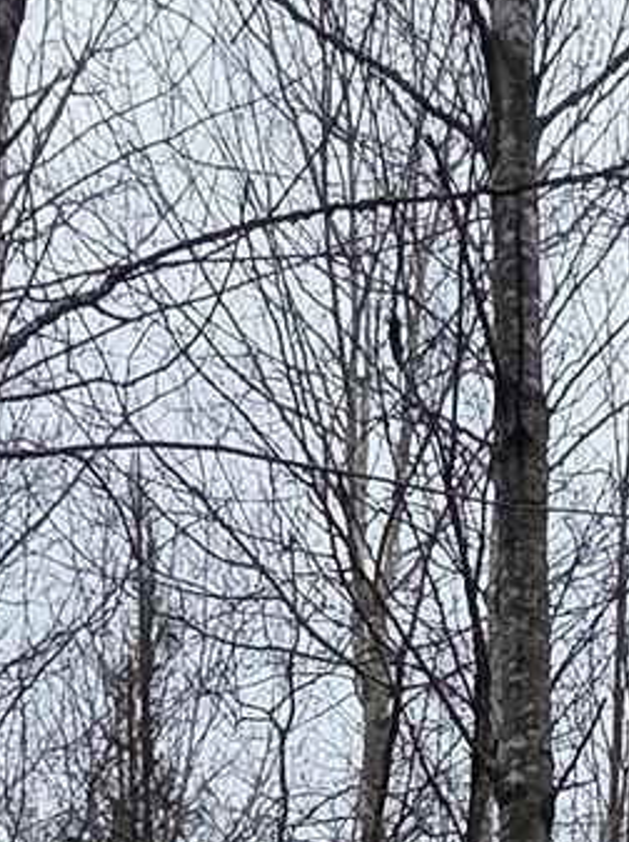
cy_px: 2079
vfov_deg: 14.1
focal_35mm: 89
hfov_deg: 16.5
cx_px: 449
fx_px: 2160
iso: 50
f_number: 2.2
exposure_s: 1/904
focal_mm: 2.2
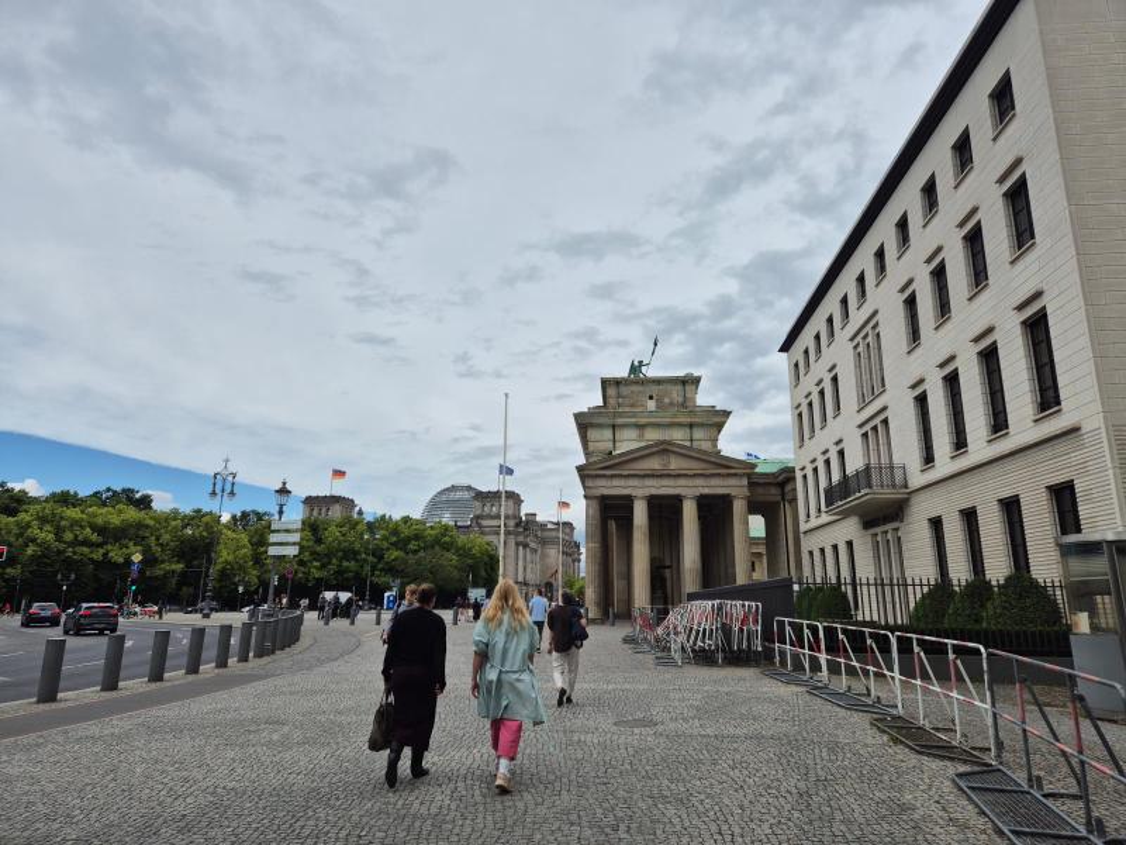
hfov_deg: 73.9
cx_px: 563
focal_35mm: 23
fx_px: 748
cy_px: 422
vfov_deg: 58.9
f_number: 1.8
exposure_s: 1/3248
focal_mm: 5.4
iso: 25
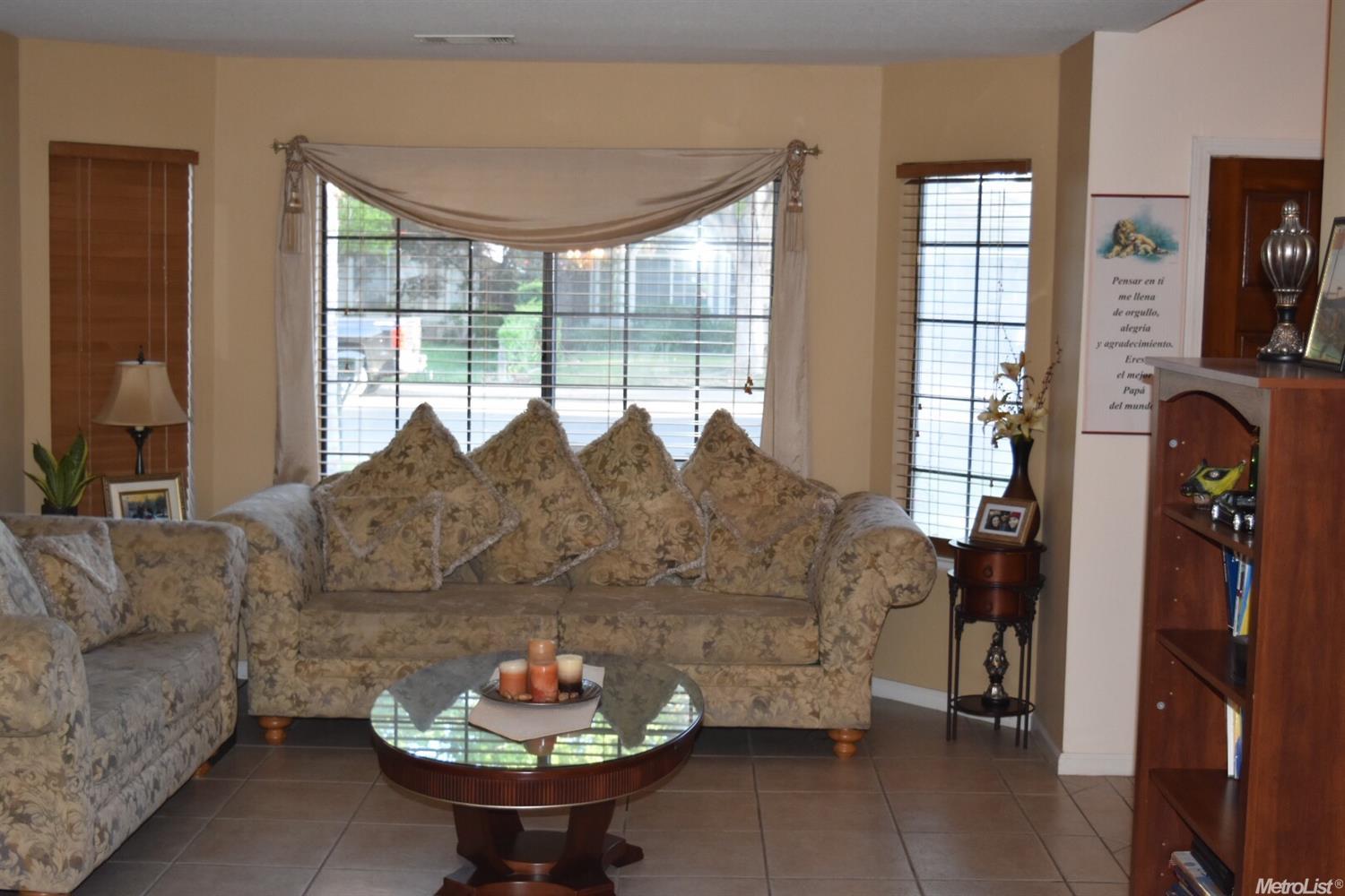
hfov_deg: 41.1
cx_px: 672
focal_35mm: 48
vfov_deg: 28.1
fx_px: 1793
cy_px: 448
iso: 1000
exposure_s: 1/60
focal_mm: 32
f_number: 4.5
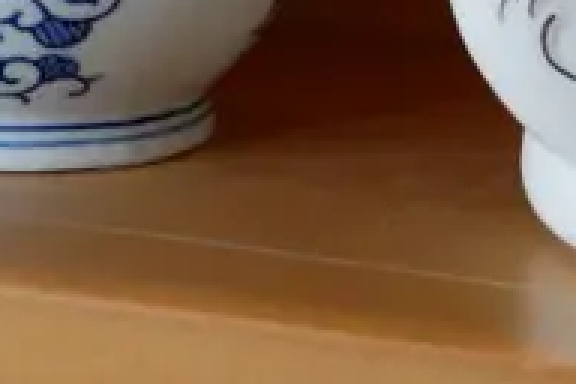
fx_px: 2128
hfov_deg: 14.7
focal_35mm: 133
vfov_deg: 9.2
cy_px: -561
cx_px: -195
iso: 1000
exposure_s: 1/60
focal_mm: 12
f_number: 4
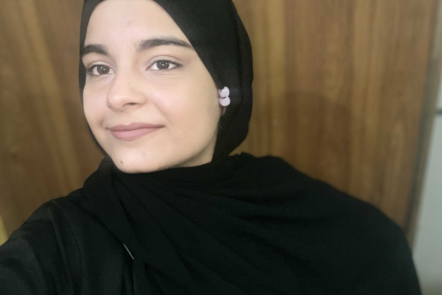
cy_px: 141
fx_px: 393
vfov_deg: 41.1
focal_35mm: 32
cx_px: 220
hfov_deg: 58.7
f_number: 2.2
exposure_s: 1/25
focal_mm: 2.71
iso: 200
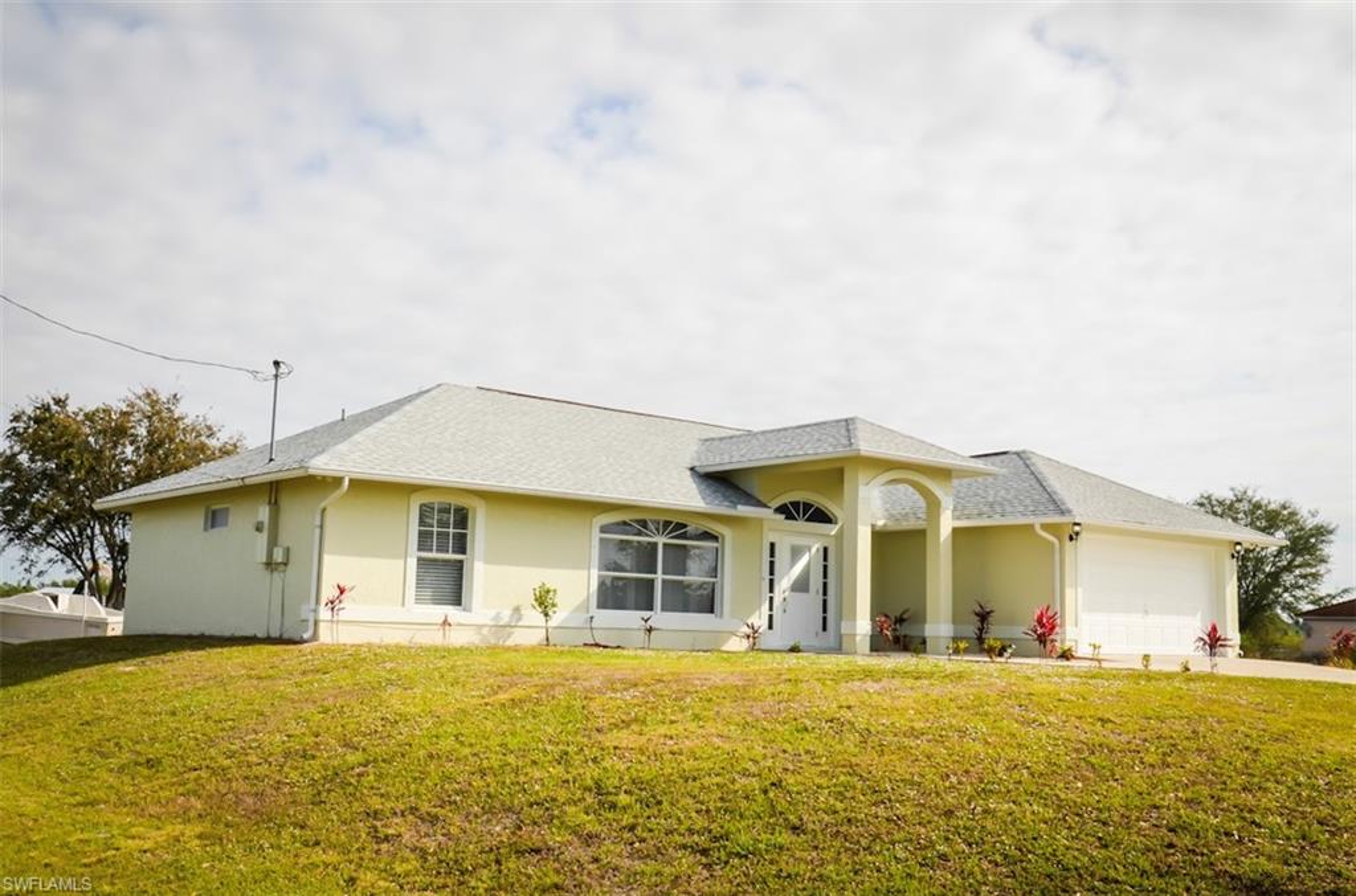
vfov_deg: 36.7
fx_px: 1352
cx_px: 678
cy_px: 448
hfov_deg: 53.3
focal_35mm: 36
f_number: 14
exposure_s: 1/200
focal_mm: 24
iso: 100
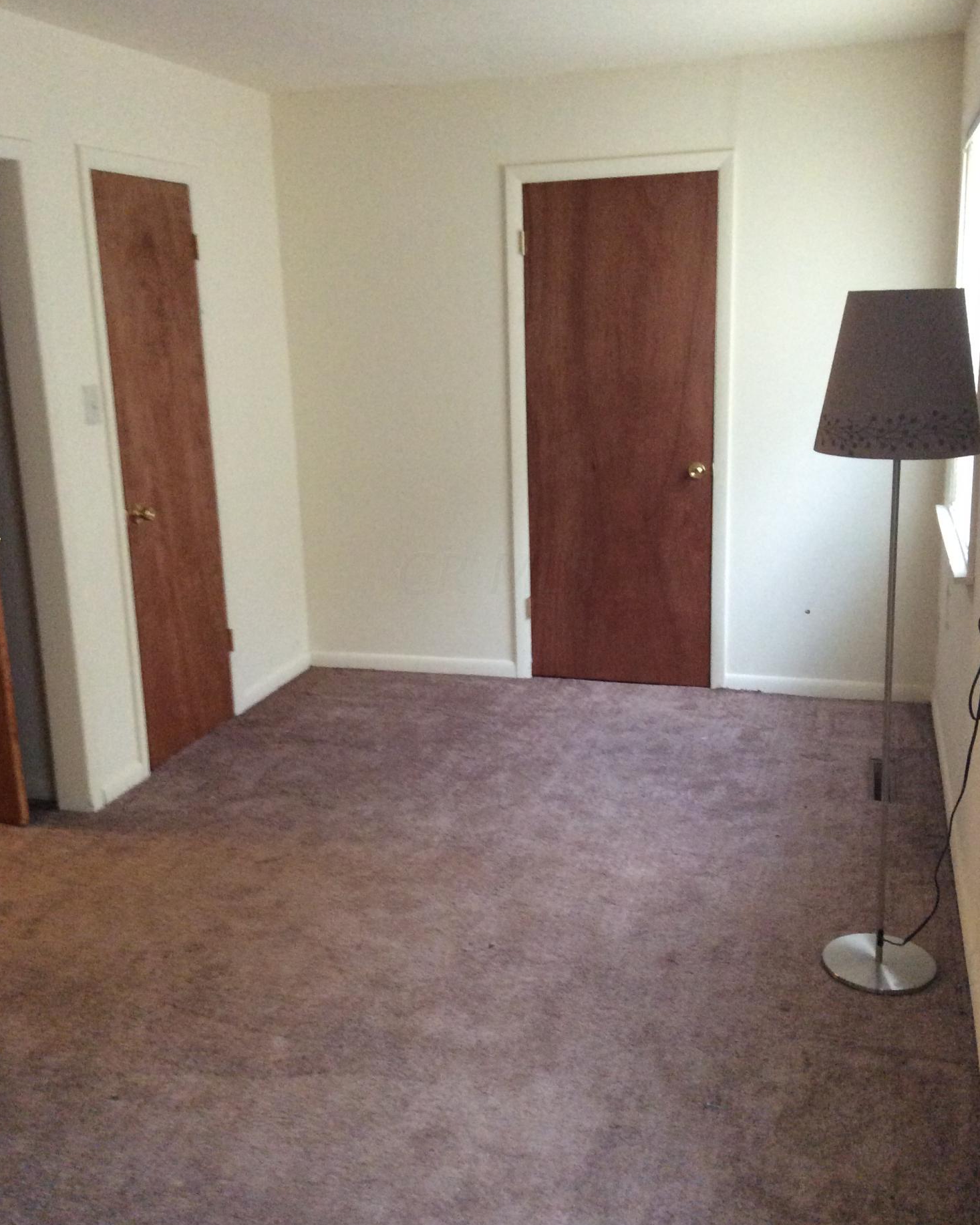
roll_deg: +2.7
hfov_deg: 43.4
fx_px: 1233
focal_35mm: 34
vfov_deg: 52.8
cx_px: 495
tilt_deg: -13.8
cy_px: 572
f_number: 2.4
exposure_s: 1/24
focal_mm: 3.3
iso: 250
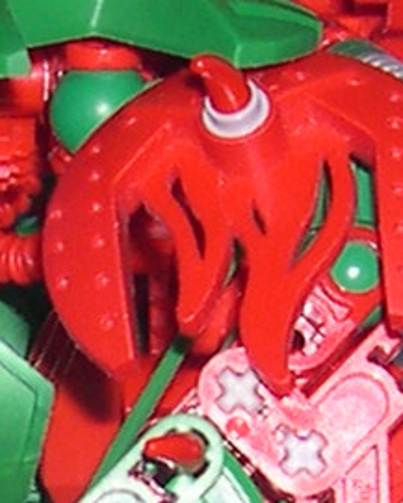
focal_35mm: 311
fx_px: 4634
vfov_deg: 6.1
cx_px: -115
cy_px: 735
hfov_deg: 5.0
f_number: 2.8
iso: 100
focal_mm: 8
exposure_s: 1/60
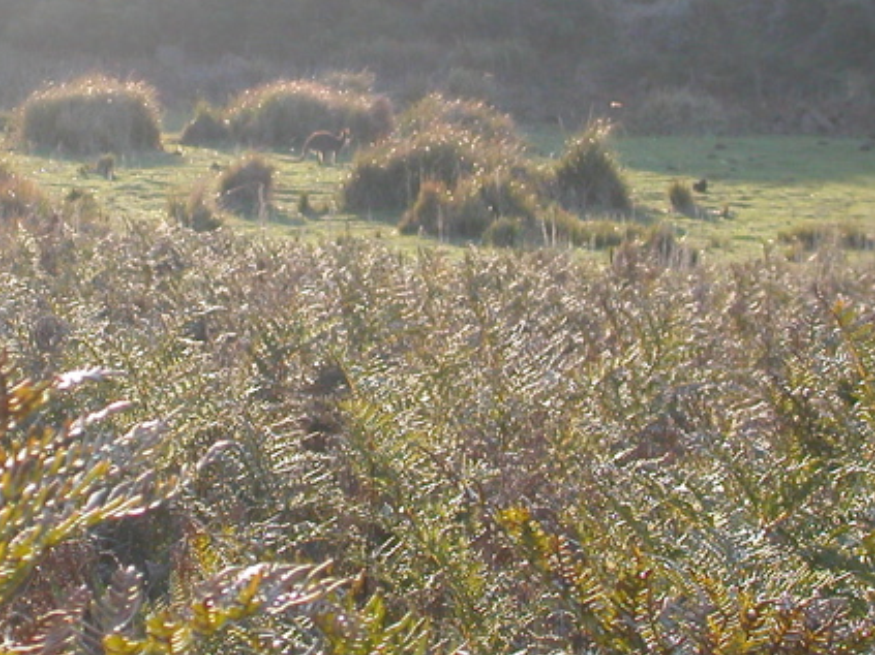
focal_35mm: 168
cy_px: 217
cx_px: 283
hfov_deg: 11.8
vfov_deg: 8.8
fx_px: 4245
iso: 100
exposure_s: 1/125
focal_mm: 16.8
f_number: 4.8
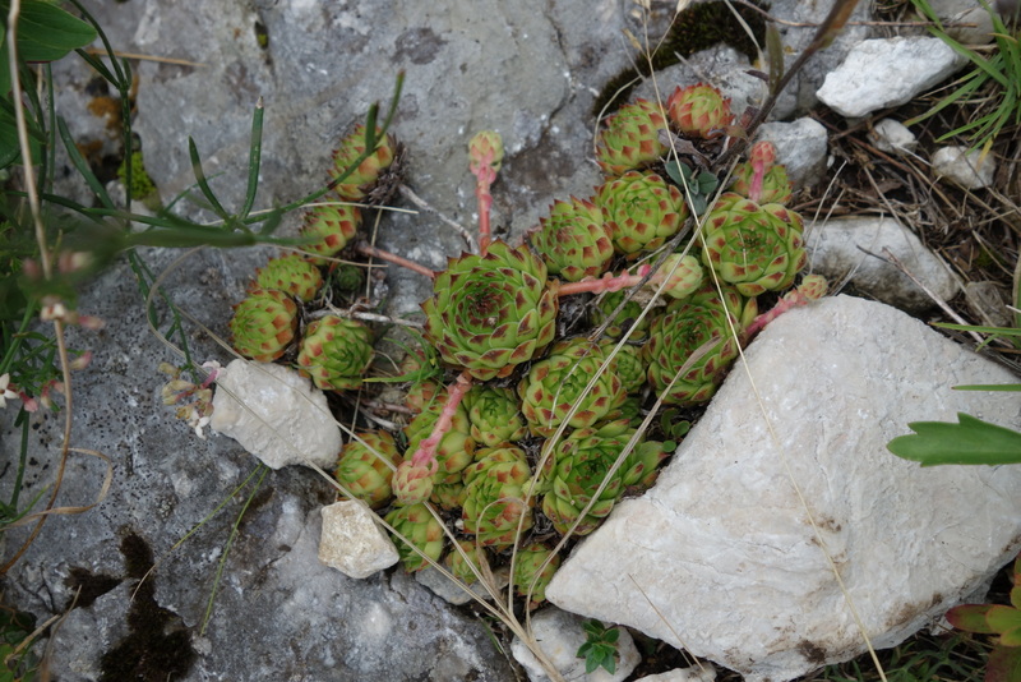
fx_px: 794
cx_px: 510
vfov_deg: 46.4
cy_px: 341
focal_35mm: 28
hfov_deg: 65.5
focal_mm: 10.4
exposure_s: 1/160
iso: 200
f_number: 4.5
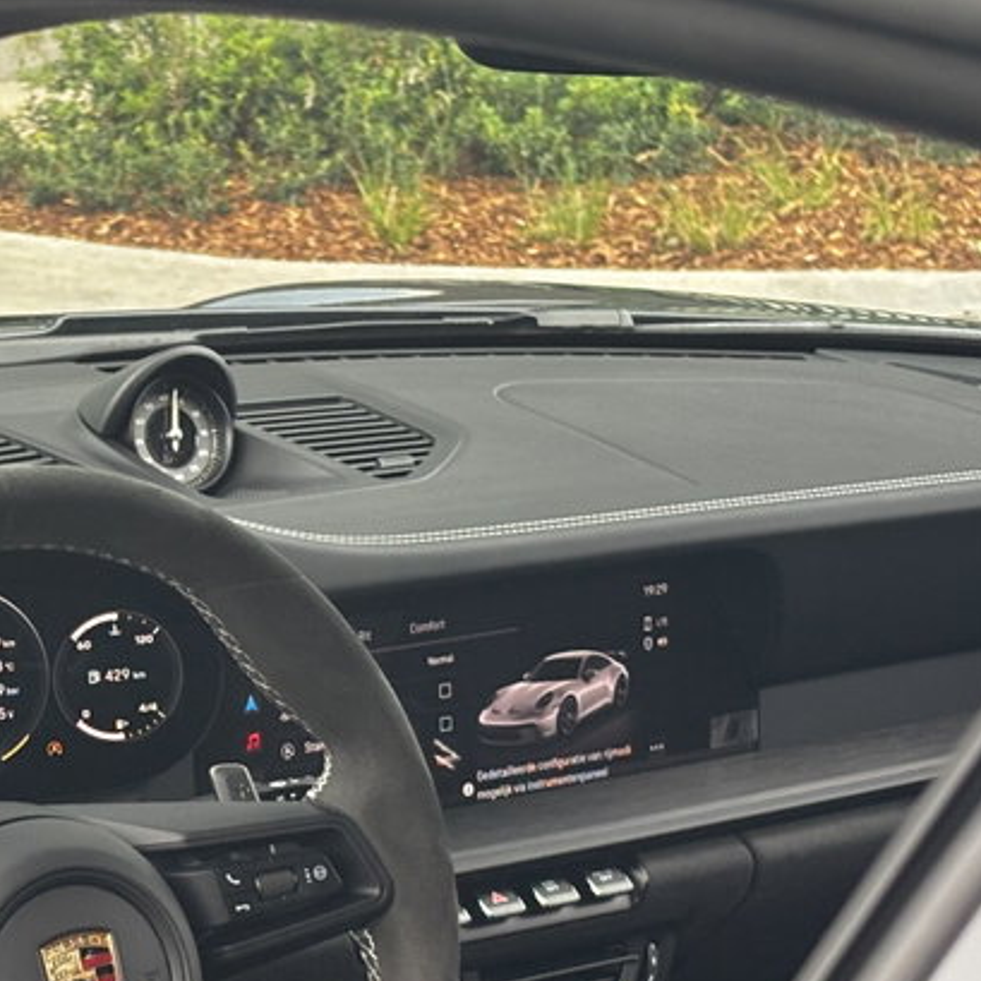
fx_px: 3687
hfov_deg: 14.9
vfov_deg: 15.0
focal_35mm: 115
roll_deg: +0.1
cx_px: 36
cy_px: 883
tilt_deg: -17.7
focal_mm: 5.96
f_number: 1.6
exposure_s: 1/45
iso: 160
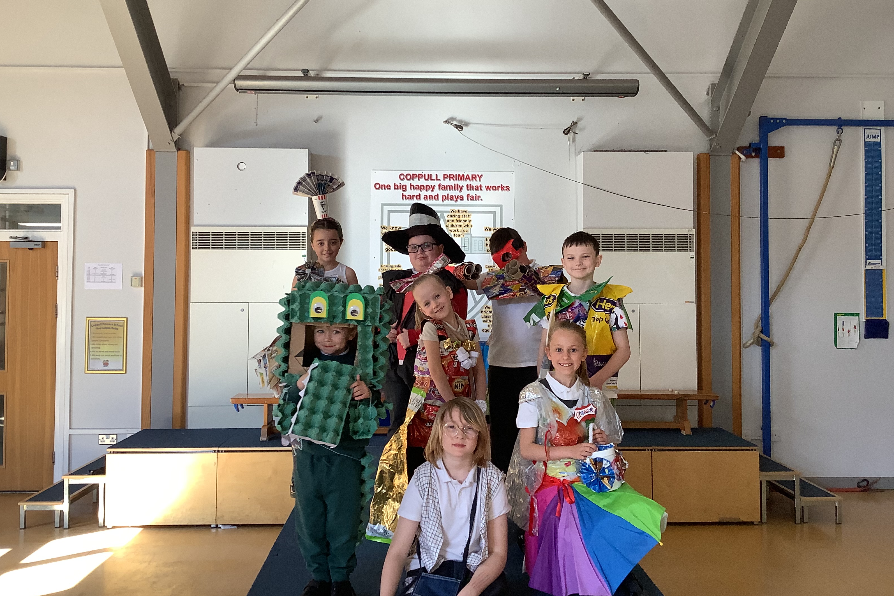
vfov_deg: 39.9
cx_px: 442
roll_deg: +0.5
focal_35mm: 33
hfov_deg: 57.2
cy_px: 258
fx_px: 819
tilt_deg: +3.1
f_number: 2.4
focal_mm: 3.3
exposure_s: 1/50
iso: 64
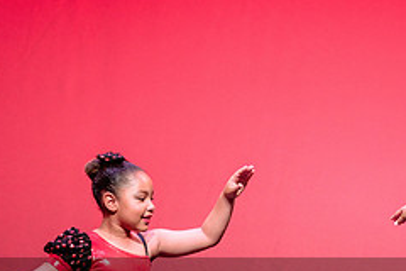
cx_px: 388
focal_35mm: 497
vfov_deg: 2.8
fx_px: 5605
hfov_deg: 4.1
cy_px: 267
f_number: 2.8
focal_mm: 160
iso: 1250
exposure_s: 1/400
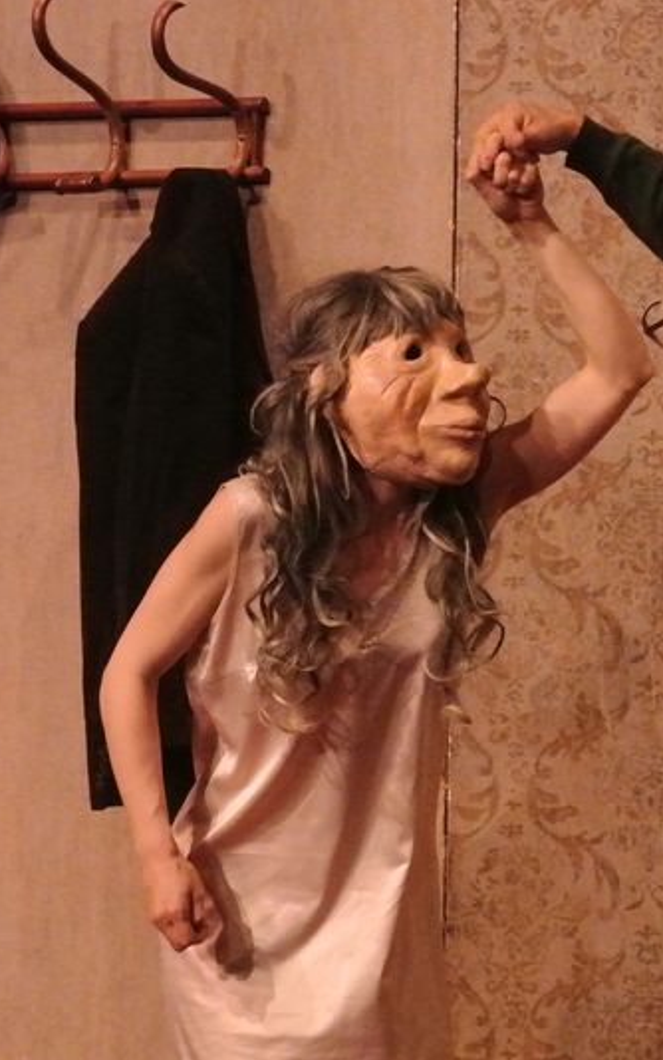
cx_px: 667
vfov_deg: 8.3
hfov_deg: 5.2
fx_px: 7339
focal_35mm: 254
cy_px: 529
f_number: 6.3
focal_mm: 61.6
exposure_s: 1/200
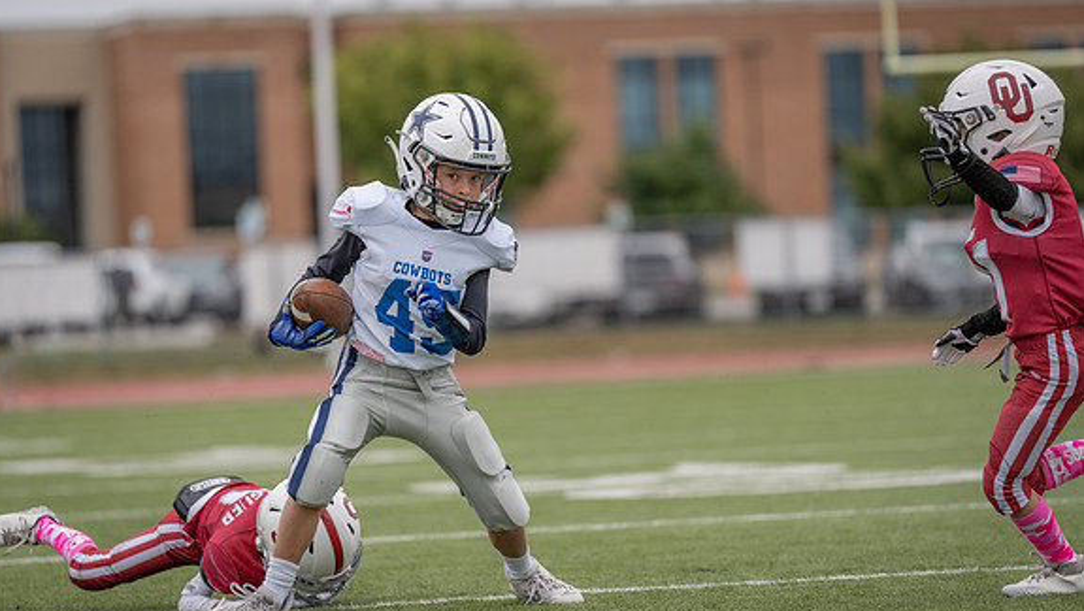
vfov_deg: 5.6
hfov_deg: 9.8
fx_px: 6297
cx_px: 545
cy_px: 314
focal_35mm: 219
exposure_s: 1/1250
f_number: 2.8
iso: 200
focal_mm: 200
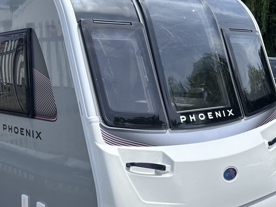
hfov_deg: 37.8
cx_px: 96
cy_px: 120
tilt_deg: -5.5
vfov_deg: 29.1
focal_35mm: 50
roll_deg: +0.2
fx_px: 399
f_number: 1.78
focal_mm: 6.86
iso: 80
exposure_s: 1/5000
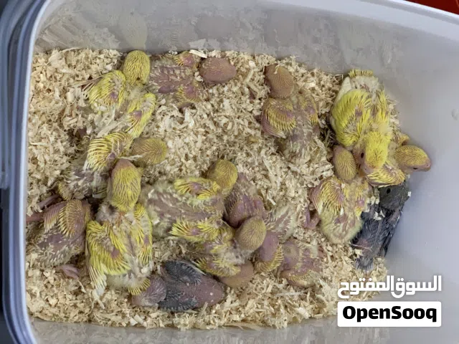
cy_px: 172
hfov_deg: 36.8
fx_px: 690
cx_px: 230
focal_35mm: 52
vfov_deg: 28.0
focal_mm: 6
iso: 200
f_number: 2.4
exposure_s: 1/50
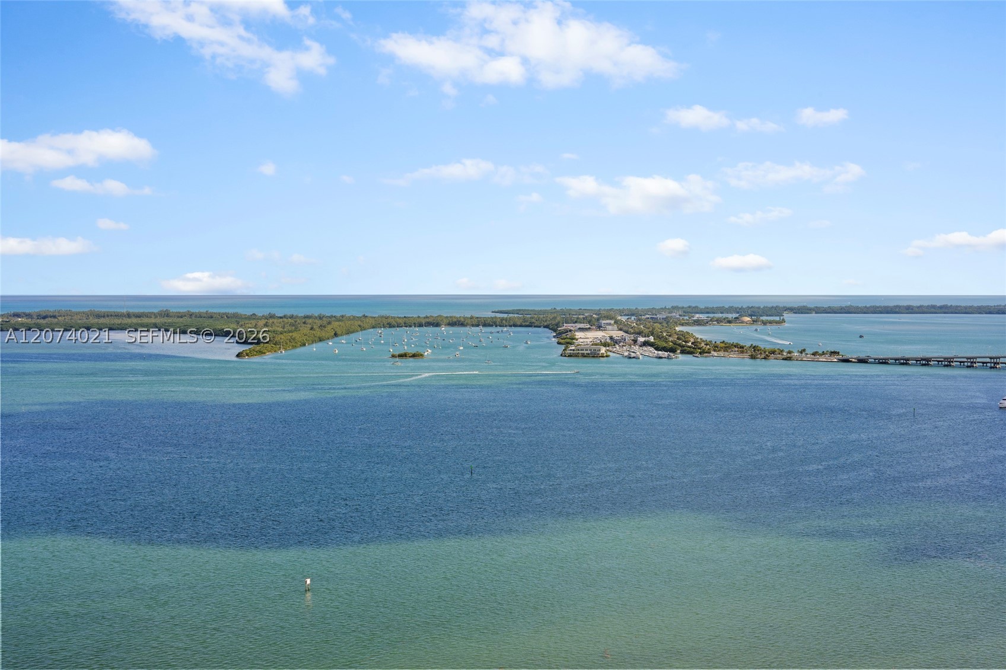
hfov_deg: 39.6
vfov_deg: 27.0
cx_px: 503
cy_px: 335
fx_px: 1397
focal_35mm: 50
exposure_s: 1/80
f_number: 8
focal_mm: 50
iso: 64
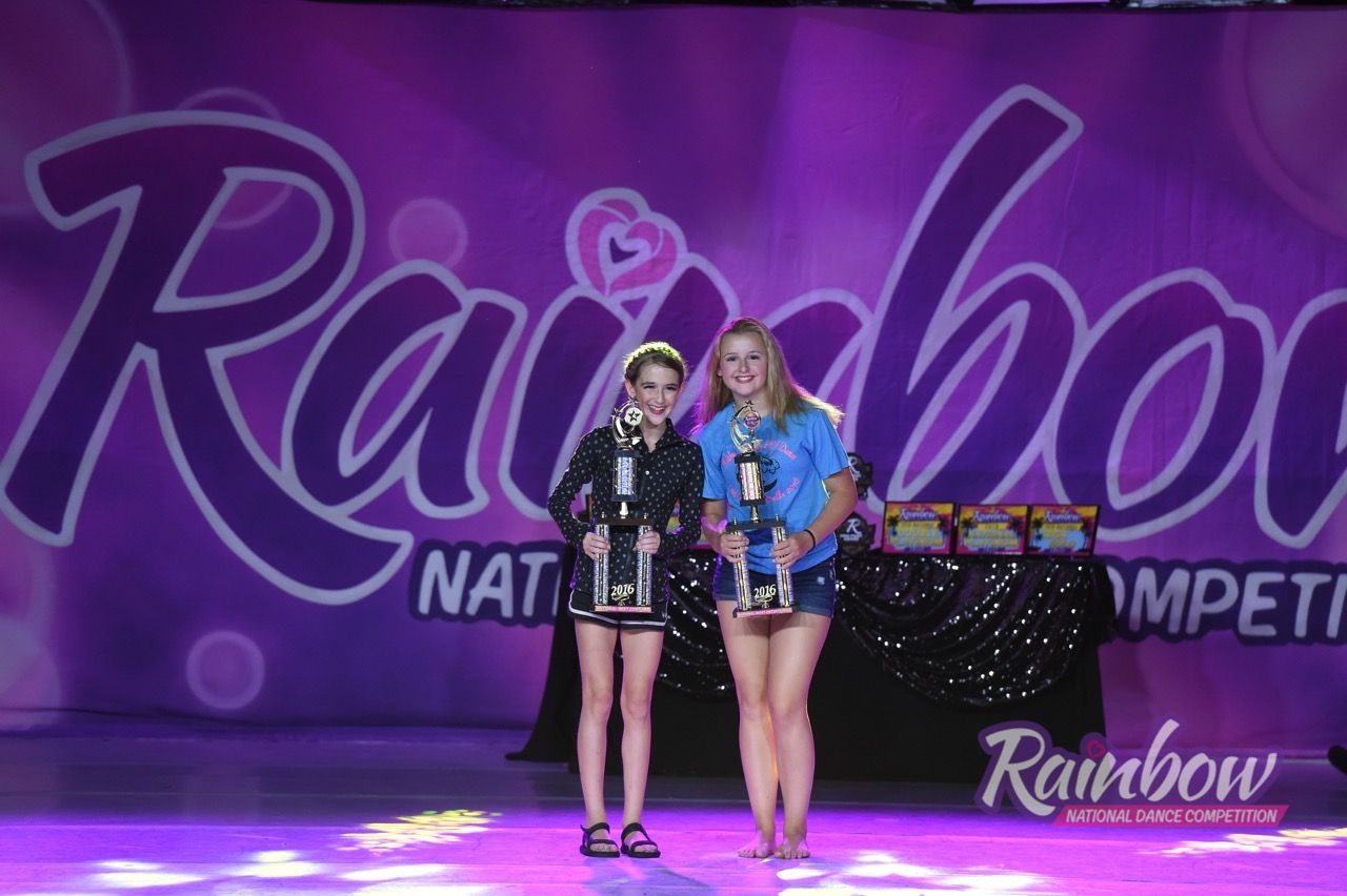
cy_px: 448
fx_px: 7479
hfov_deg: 10.3
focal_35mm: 200
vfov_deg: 6.9
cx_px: 674
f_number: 4
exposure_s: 1/500
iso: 4000
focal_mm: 200
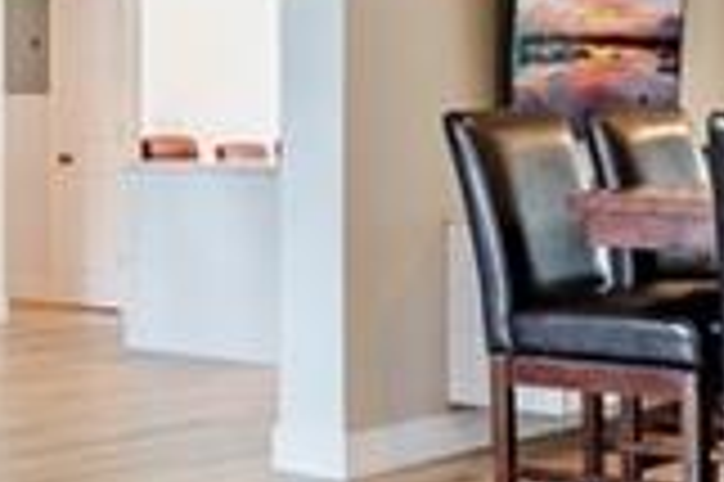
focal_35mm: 89
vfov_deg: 15.3
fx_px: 1788
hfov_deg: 22.5
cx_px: 117
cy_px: 176
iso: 125
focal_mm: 14
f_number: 9
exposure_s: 1/2
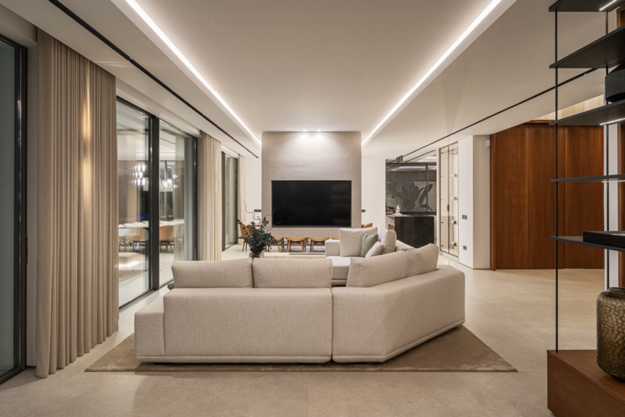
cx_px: 312
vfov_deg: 55.1
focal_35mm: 23
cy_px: 208
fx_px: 399
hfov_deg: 76.1
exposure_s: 1/10
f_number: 9
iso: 400
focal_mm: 23
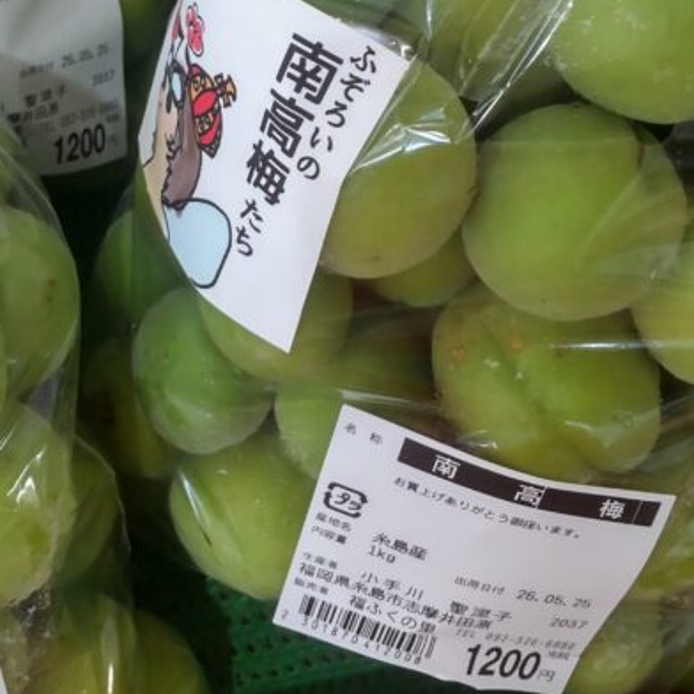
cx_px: 200
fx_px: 1179
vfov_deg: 31.8
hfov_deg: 32.3
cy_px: 129
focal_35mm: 52
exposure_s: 1/33
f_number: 2
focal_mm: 3.43
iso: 227
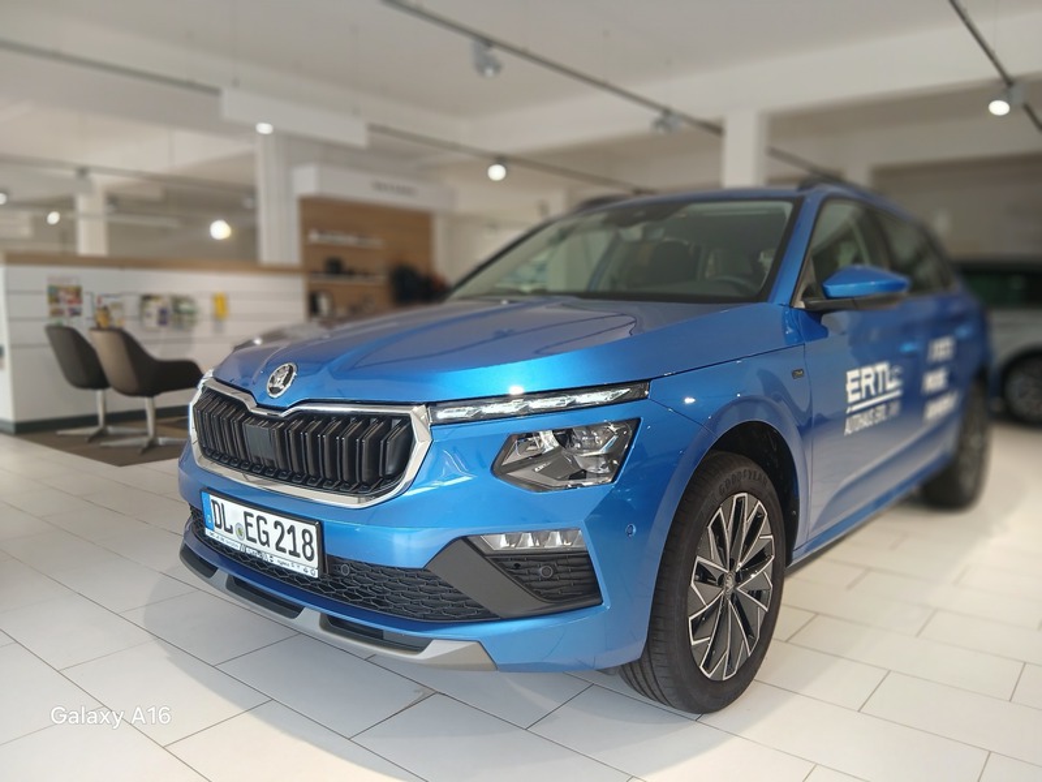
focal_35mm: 26
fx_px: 783
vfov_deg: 53.1
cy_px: 391
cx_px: 521
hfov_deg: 67.3
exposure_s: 1/50
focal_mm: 3.98
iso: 80
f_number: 1.8
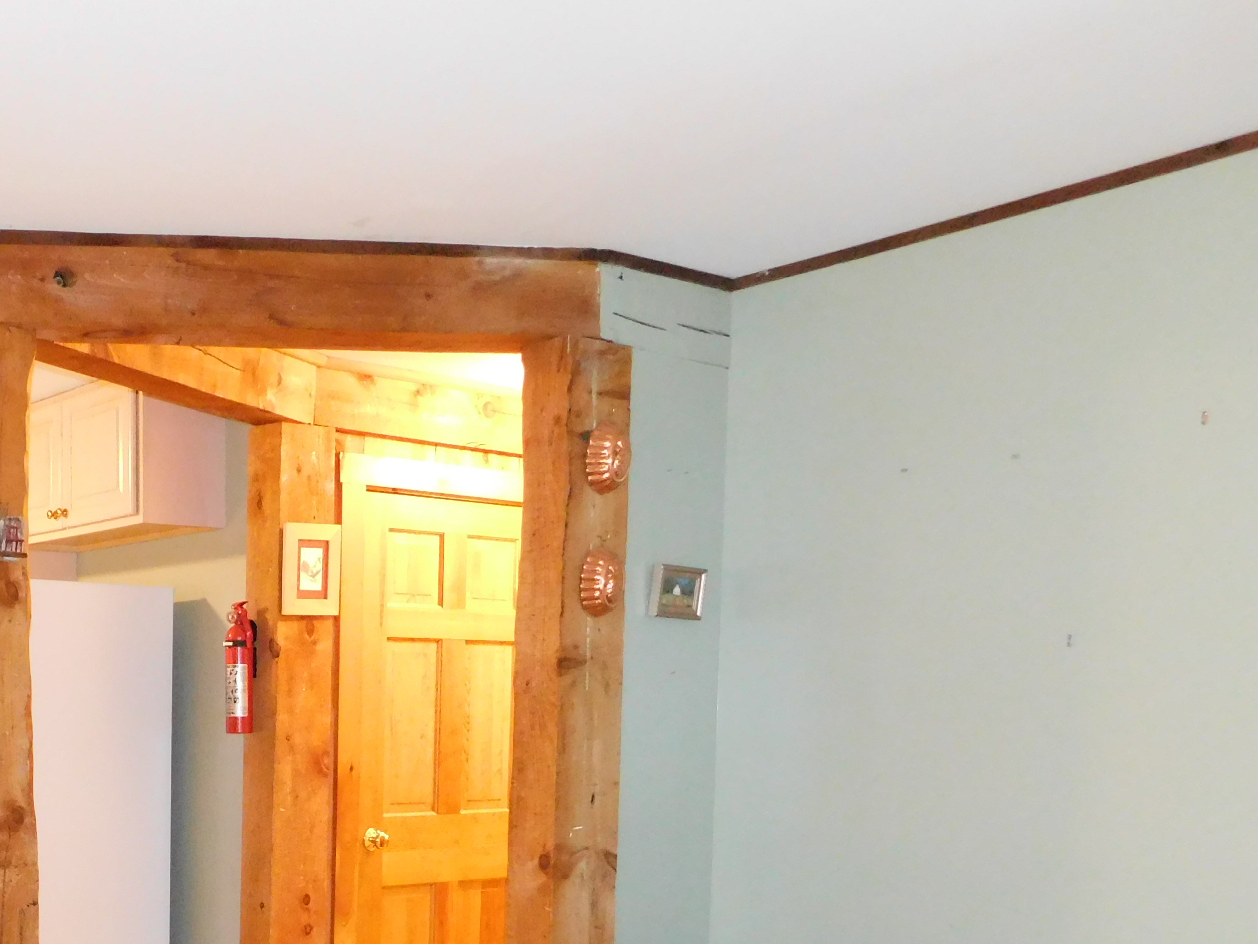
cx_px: 126
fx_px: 1527
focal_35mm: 42
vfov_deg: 32.6
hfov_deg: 41.3
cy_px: 850
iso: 800
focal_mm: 4
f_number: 3
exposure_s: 1/20
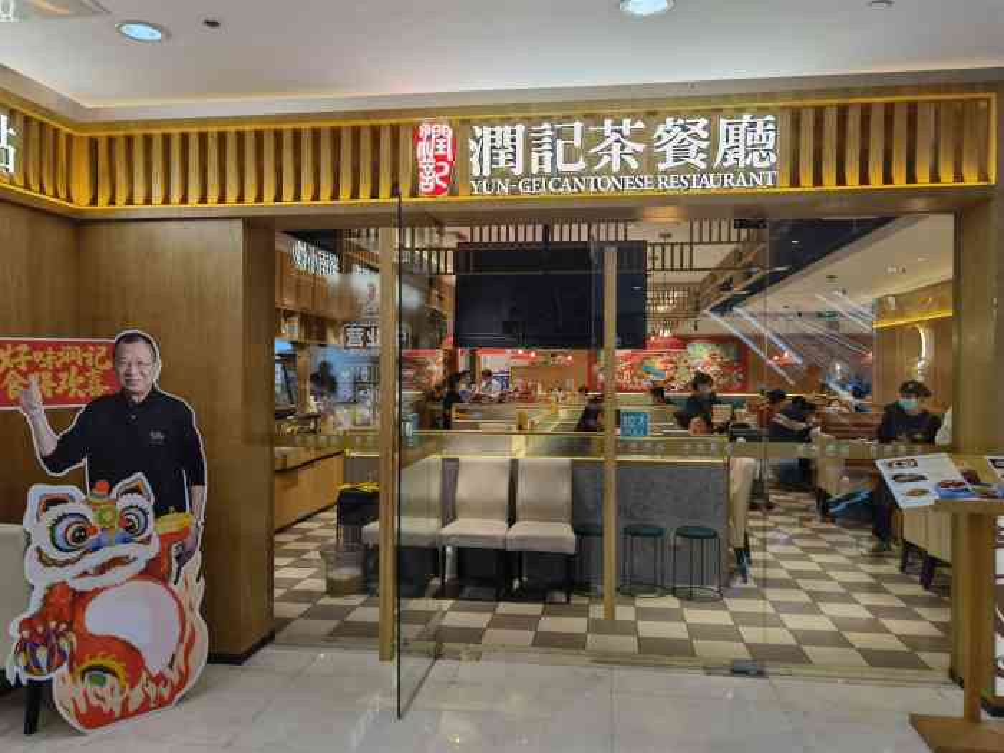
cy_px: 376
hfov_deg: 65.3
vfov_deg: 51.4
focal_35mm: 27
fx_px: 783
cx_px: 502
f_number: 1.9
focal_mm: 6.67
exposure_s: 1/120
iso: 50
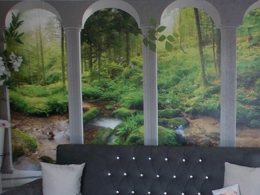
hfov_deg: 23.2
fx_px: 609
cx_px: 253
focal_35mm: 81
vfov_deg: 18.1
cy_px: 141
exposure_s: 1/25
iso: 80
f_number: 3.2
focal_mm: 4.6
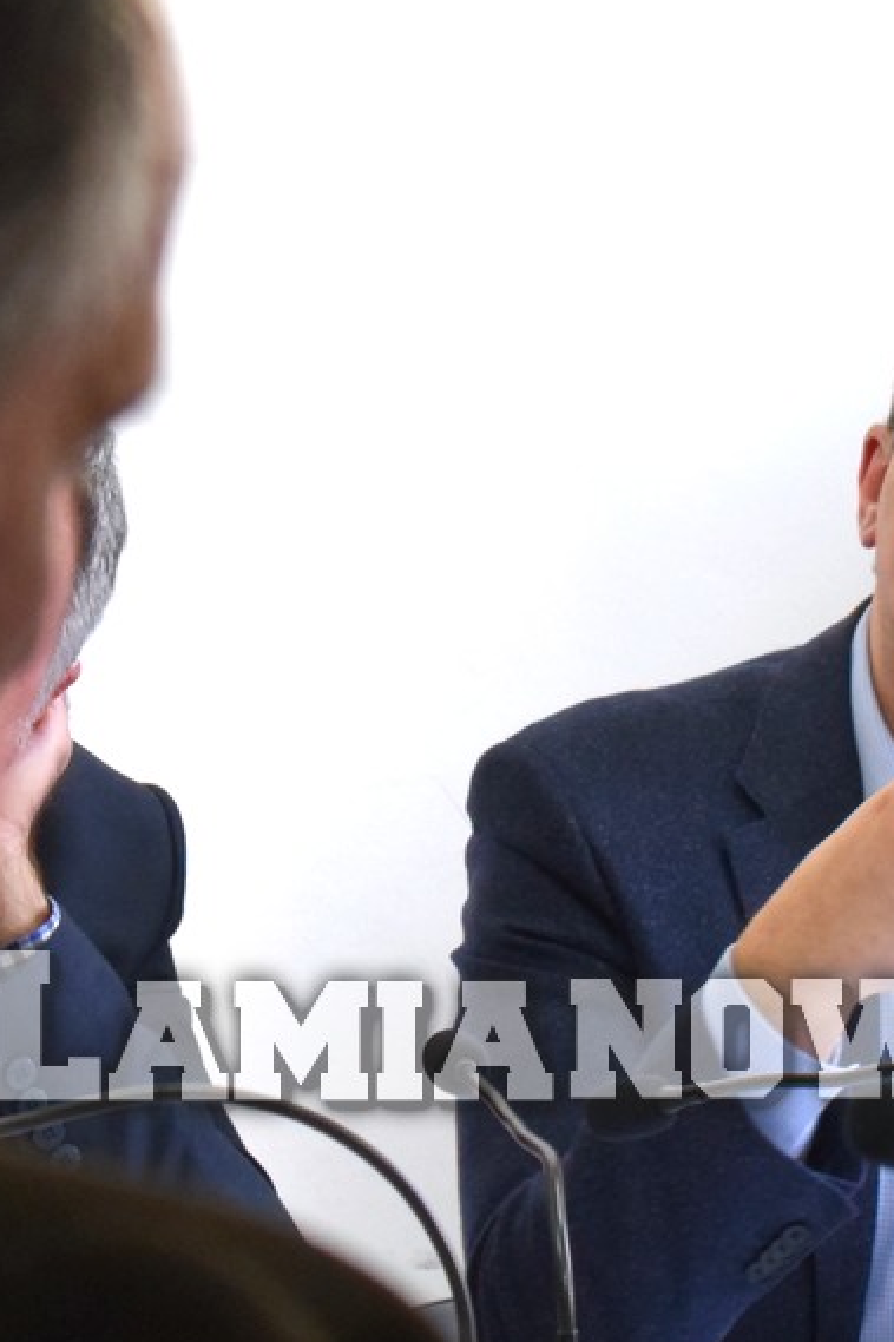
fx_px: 8737
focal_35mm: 234
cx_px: 576
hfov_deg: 5.9
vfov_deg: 8.8
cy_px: 644
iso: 1400
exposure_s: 1/60
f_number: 5.6
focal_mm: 55
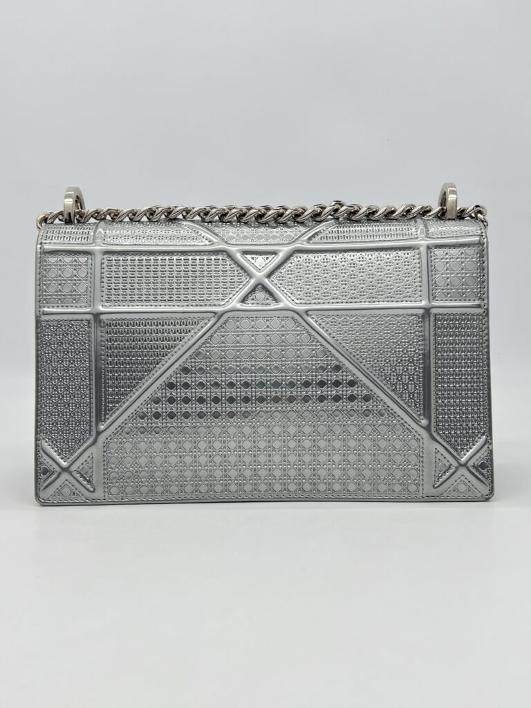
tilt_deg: -5.8
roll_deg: +0.5
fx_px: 532
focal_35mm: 26
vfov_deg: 67.3
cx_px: 266
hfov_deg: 53.1
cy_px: 354
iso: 50
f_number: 1.5
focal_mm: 5.7
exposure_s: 1/357
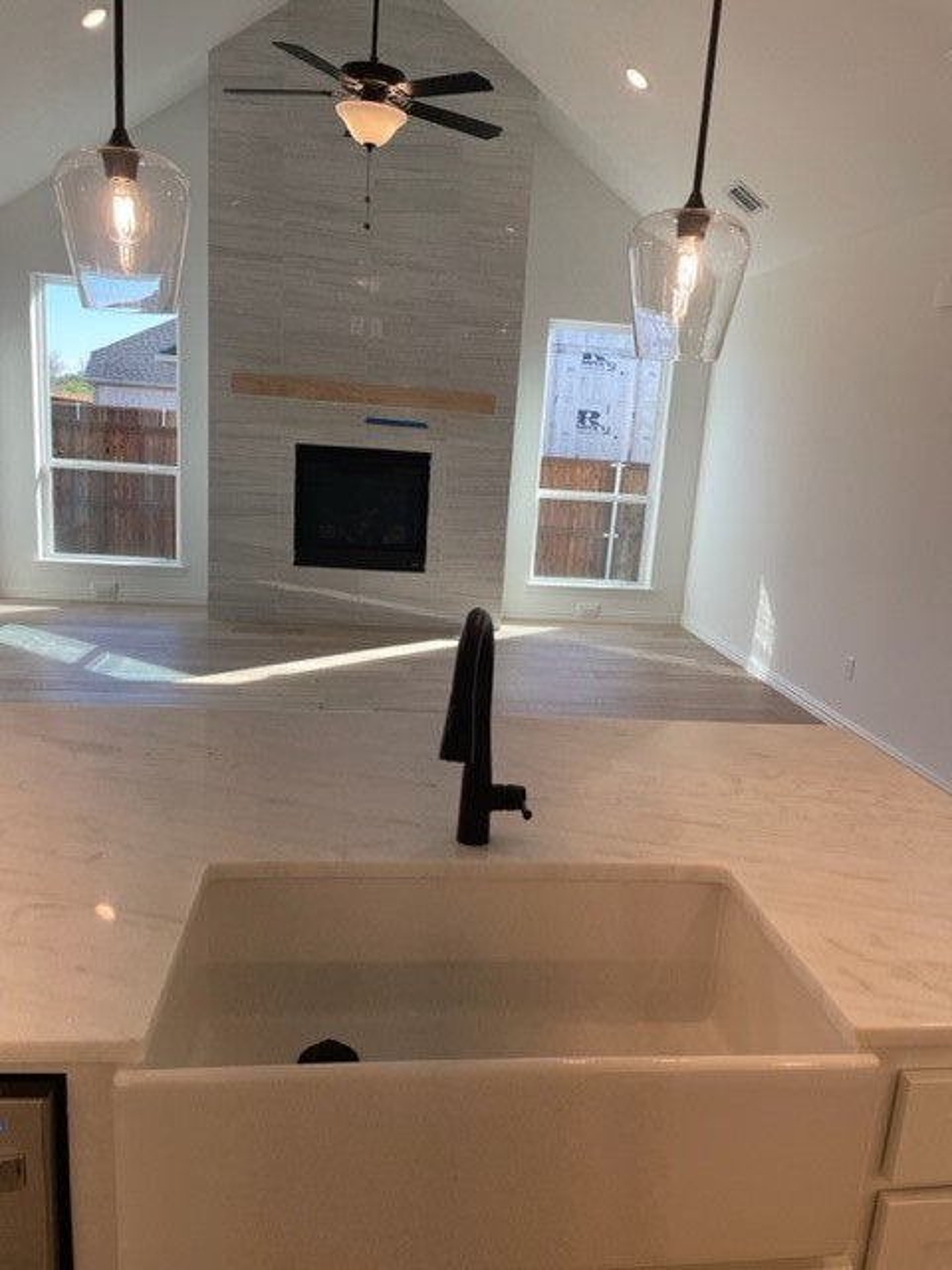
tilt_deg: -8.6
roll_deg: -3.7
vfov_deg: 67.3
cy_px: 635
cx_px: 476
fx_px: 953
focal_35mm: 26
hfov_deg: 53.1
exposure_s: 1/256
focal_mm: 4.2
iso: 32
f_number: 1.6
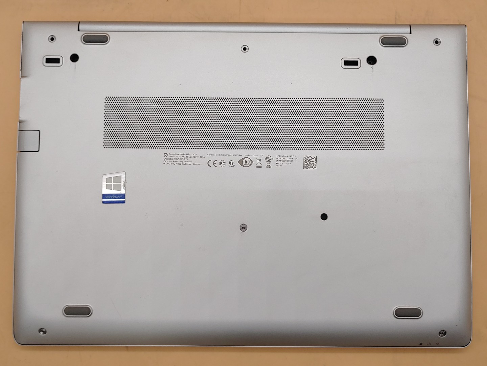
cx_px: 244
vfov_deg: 39.7
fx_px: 506
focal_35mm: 36
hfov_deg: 51.4
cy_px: 183
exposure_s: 1/246
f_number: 1.8
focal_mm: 4.36
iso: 50
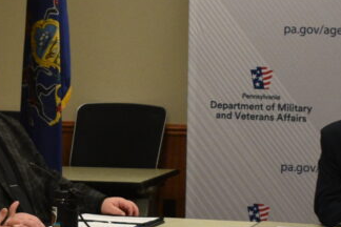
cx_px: 64
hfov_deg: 11.4
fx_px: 1705
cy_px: 233
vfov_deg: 7.6
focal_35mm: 180
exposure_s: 1/160
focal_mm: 24
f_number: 4
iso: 800
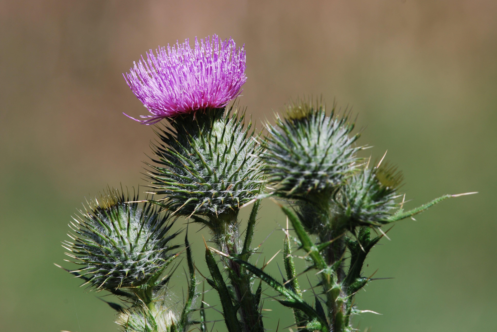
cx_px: 248
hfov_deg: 4.6
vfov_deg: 3.1
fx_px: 6220
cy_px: 166
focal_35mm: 450
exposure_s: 1/125
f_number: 11
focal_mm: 300
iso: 100
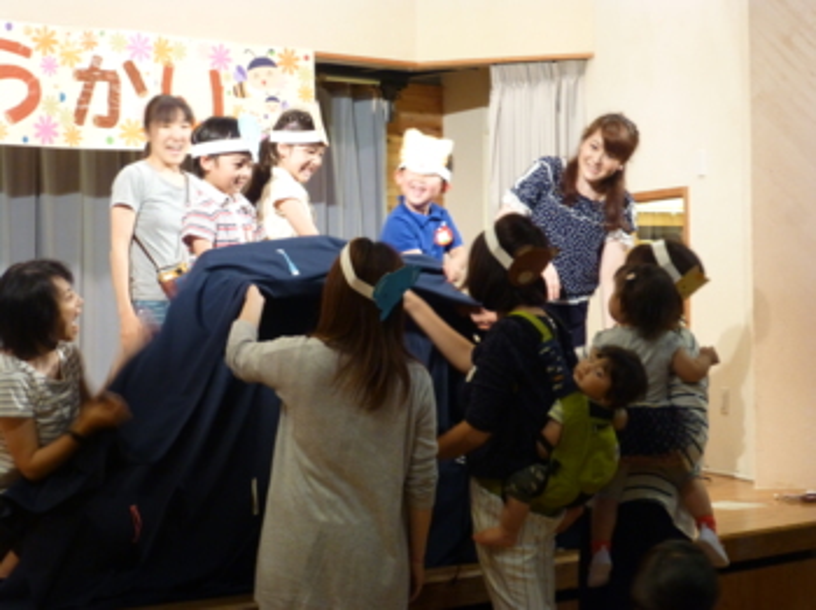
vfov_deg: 18.6
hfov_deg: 24.7
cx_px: 408
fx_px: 1861
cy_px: 305
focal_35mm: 79
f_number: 5.1
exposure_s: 1/13
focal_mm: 14.2
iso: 400
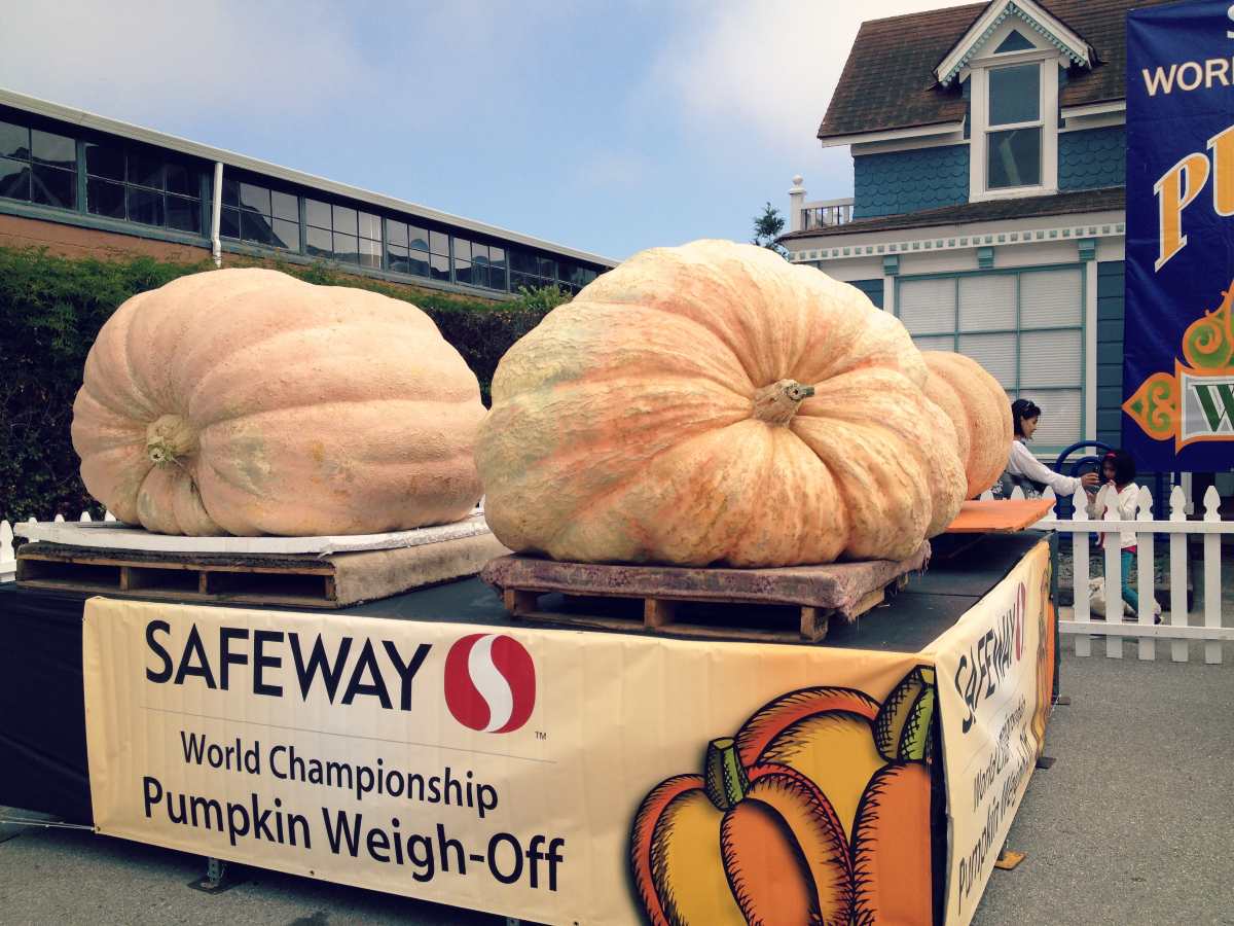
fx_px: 1248
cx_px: 617
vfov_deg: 40.7
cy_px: 463
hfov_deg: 52.6
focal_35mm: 35
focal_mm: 4.28
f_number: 2.4
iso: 50
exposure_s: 1/1314
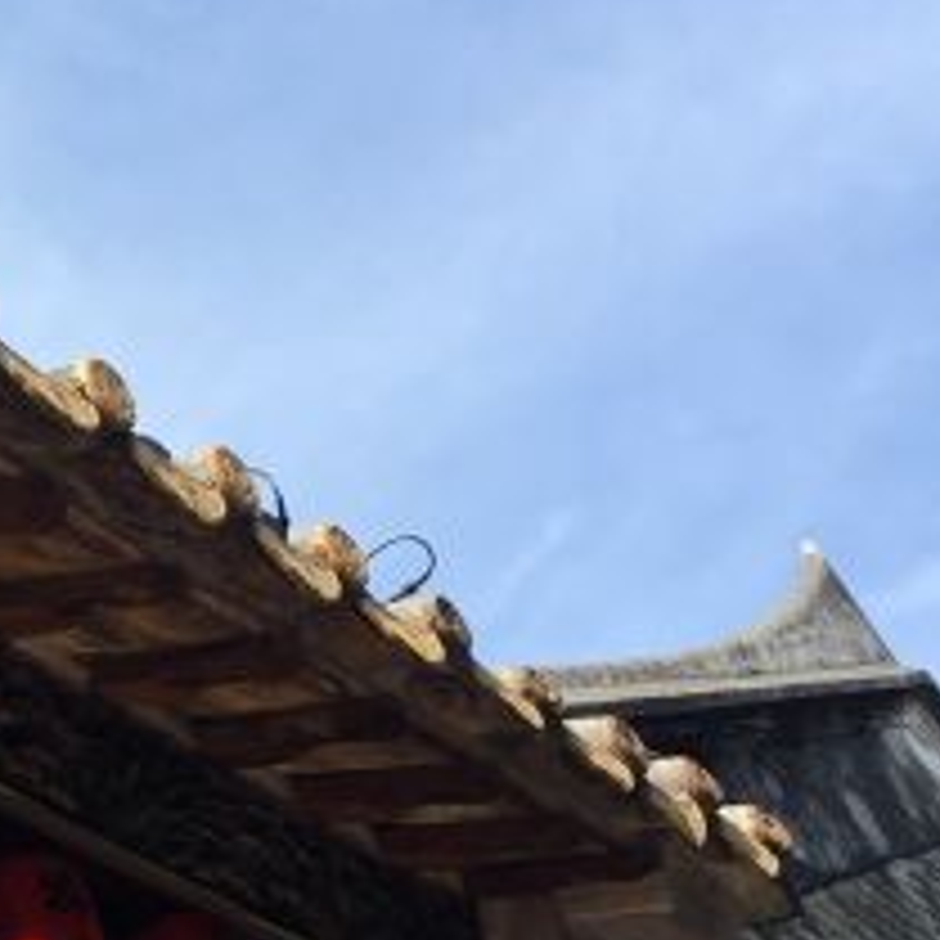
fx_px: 2642
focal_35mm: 86
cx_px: -193
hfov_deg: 19.0
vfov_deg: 20.0
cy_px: 726
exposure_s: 1/777
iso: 25
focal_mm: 4.15
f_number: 2.2
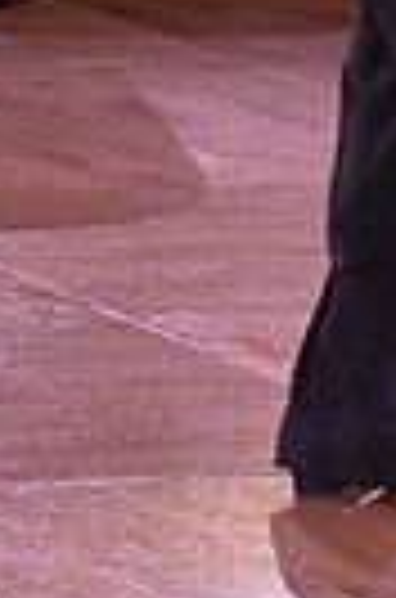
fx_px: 9072
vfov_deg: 3.8
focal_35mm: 547
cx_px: 668
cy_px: -378
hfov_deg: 2.5
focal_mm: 125
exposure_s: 1/250
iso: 2000
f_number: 7.1
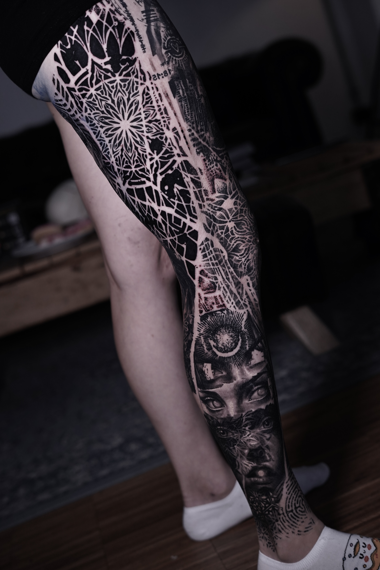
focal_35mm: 50
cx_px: 190
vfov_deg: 39.6
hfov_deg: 27.0
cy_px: 285
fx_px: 792
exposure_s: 1/125
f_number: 3.2
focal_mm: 50
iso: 1000
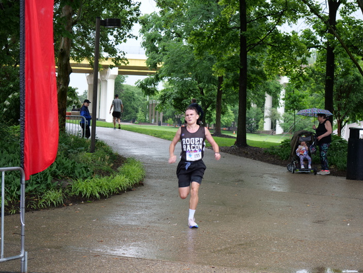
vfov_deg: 16.4
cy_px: 136
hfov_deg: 21.8
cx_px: 182
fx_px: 944
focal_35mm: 90
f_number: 4
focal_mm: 45
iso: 250
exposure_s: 1/100
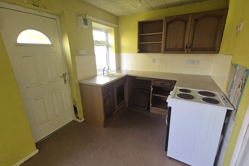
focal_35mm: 15
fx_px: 104
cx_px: 123
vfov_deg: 77.3
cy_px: 82
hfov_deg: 100.4
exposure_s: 1/50
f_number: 2.2
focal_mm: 2.2
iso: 250
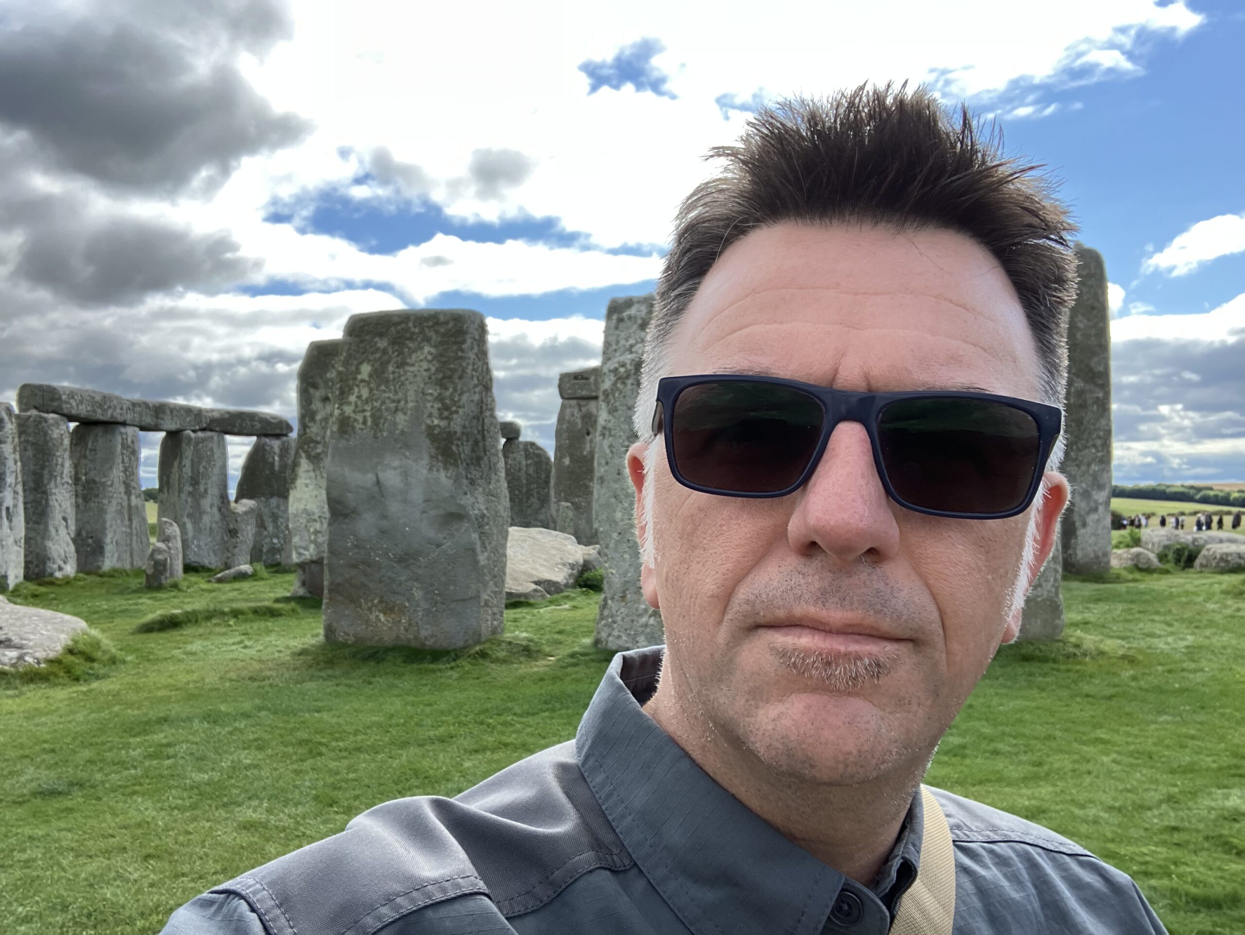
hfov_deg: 56.8
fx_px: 1152
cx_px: 622
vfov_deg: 44.2
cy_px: 468
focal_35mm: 32
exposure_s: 1/316
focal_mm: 2.87
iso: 20
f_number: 2.2
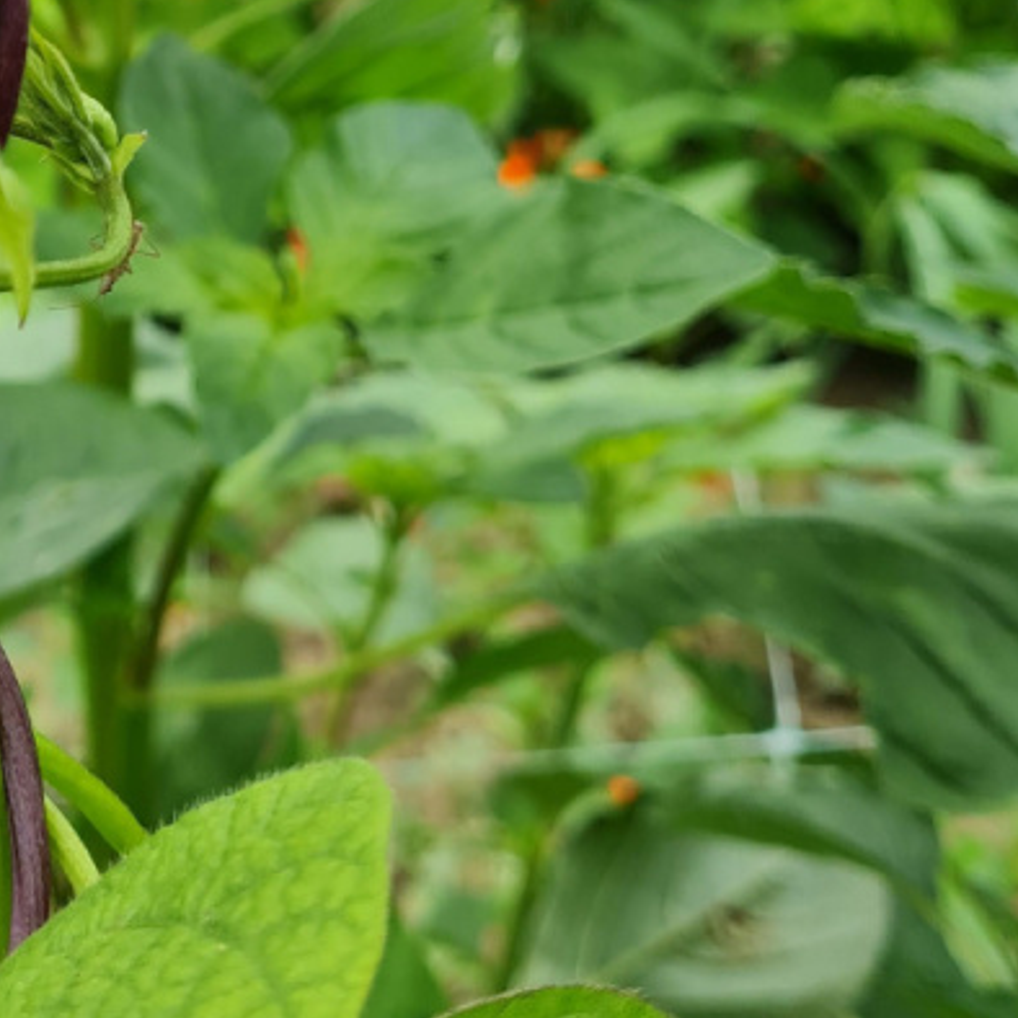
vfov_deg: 23.6
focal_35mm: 70
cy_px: 5
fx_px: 2329
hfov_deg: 23.6
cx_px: 3
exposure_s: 1/1174
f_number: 1.8
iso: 50
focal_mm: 5.4
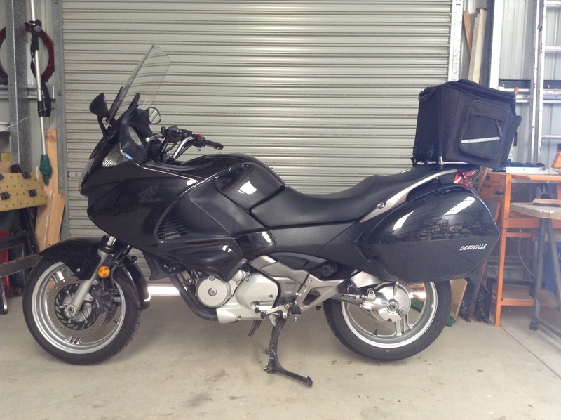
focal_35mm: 33
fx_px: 534
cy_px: 210
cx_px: 280
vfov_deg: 42.9
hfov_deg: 55.4
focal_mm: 3.3
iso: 50
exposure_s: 1/24
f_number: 2.4
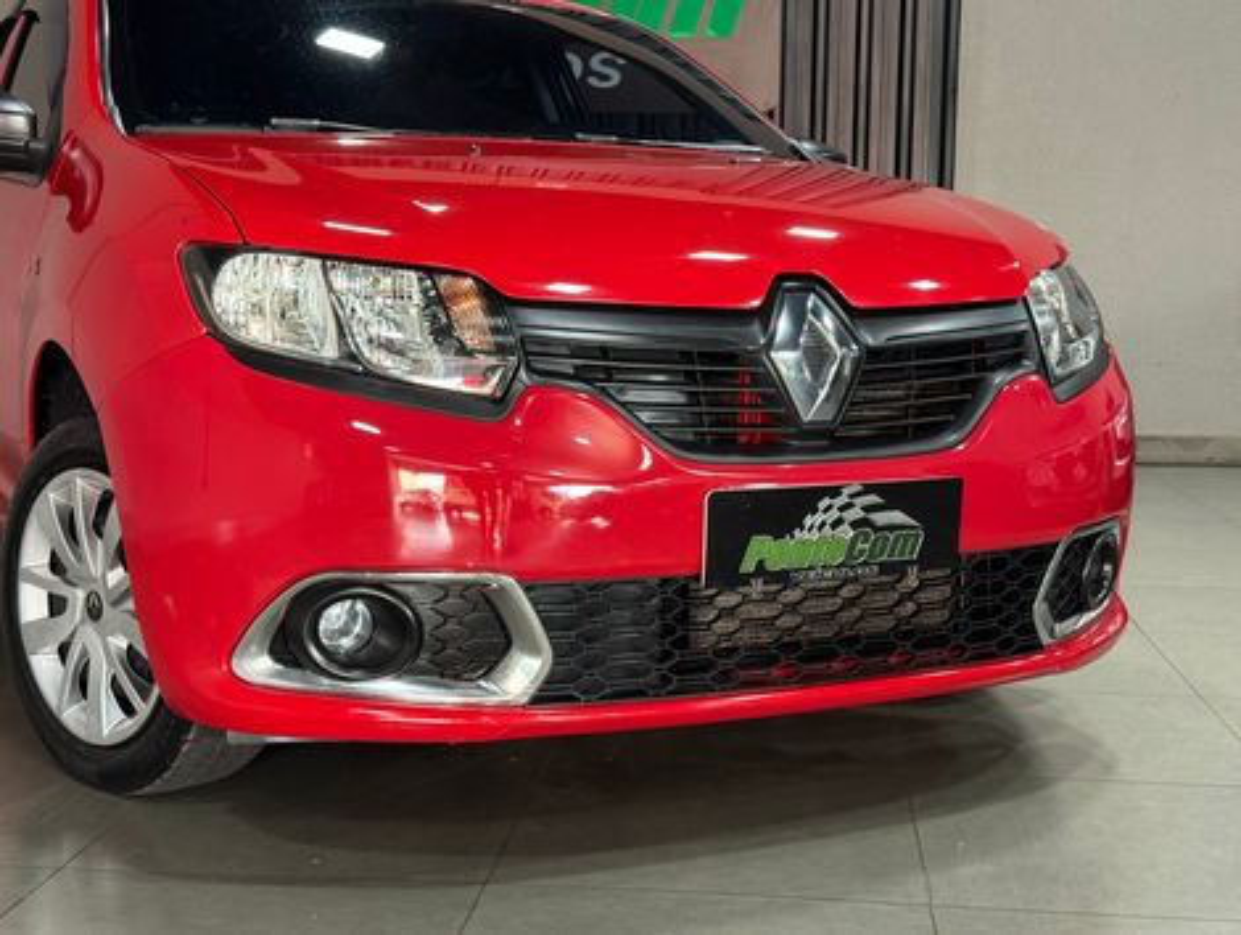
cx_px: 620
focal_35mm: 48
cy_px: 468
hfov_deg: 39.6
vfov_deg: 30.3
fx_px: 1723
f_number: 1.78
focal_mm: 6.76
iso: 250
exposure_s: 1/40
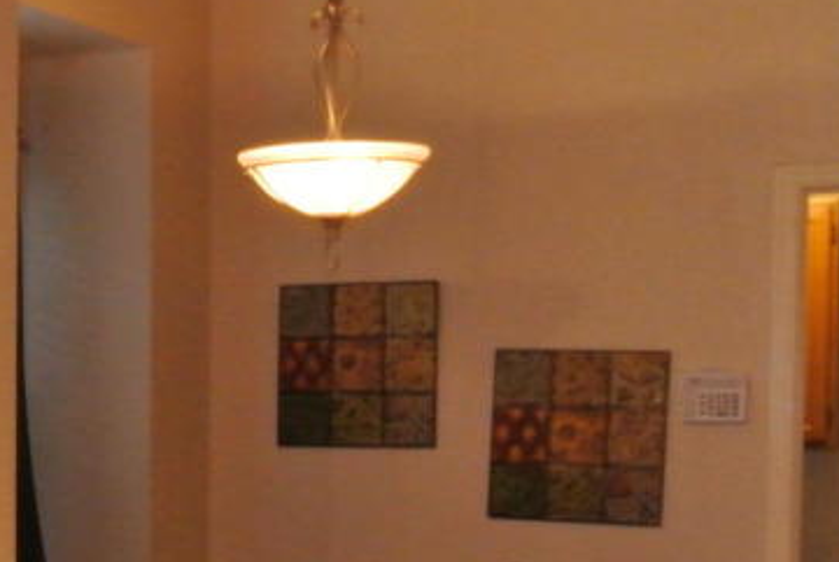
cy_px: 567
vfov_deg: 15.6
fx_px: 2007
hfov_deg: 22.0
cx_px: -143
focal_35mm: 86
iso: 1600
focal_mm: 10
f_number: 3.5
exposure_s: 1/4
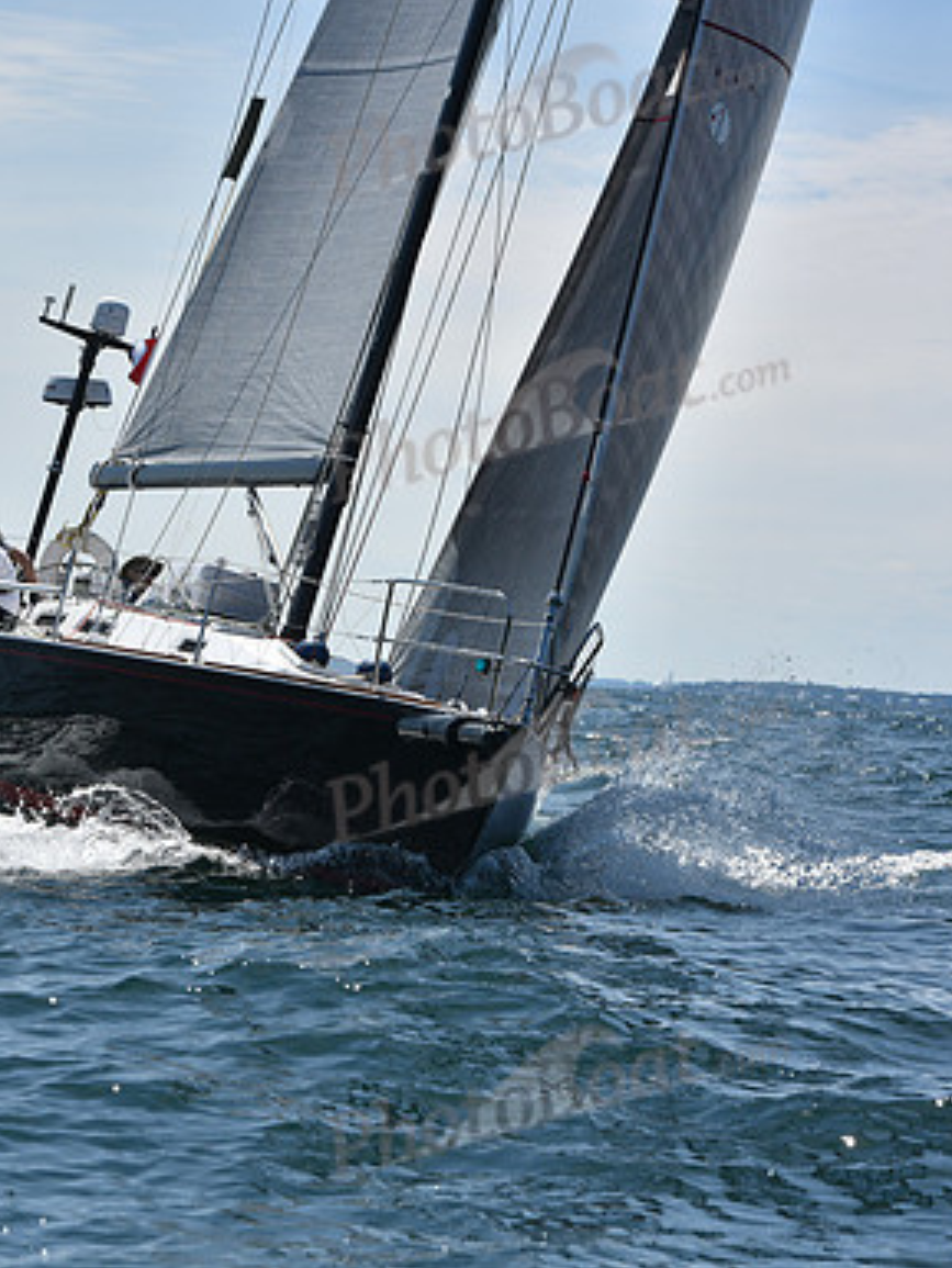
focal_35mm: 145
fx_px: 5314
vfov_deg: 13.6
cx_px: 158
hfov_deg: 10.2
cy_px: 634
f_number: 7.1
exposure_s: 1/1600
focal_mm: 100
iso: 250
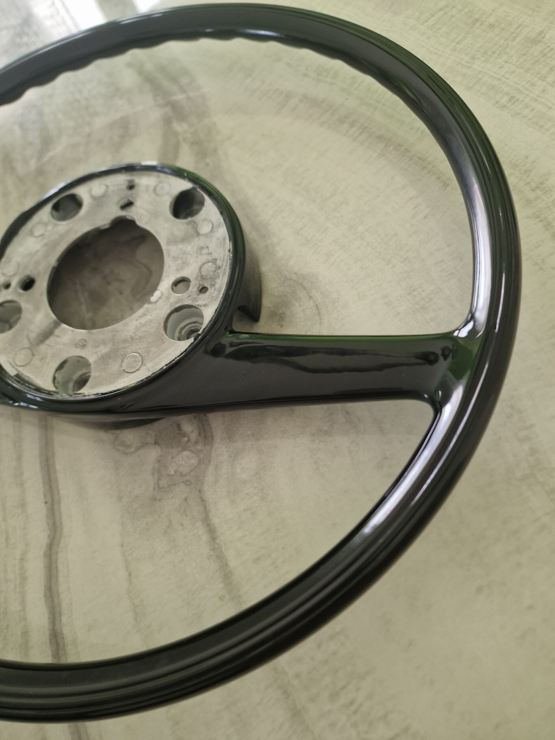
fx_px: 492
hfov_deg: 58.9
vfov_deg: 73.9
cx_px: 278
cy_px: 370
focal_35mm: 23
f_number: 1.8
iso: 200
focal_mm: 6.4
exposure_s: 1/100
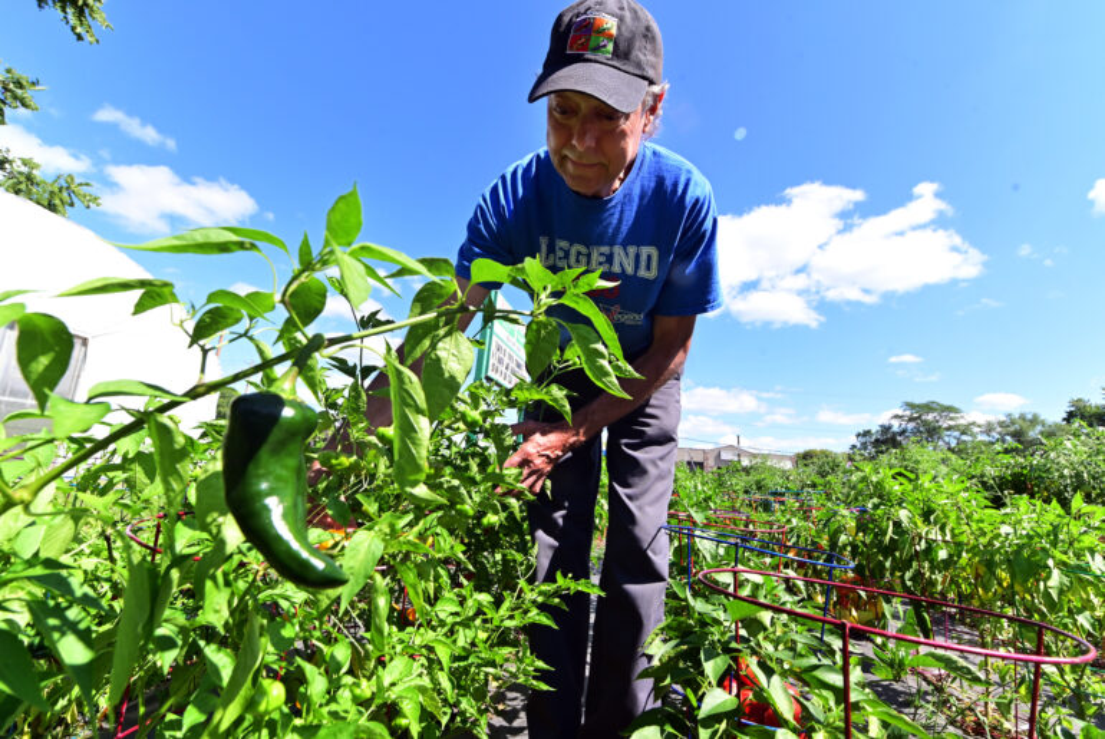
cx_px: 552
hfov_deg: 96.7
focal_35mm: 16
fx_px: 492
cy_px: 370
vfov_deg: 73.9
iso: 320
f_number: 9
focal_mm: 16
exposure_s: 1/250
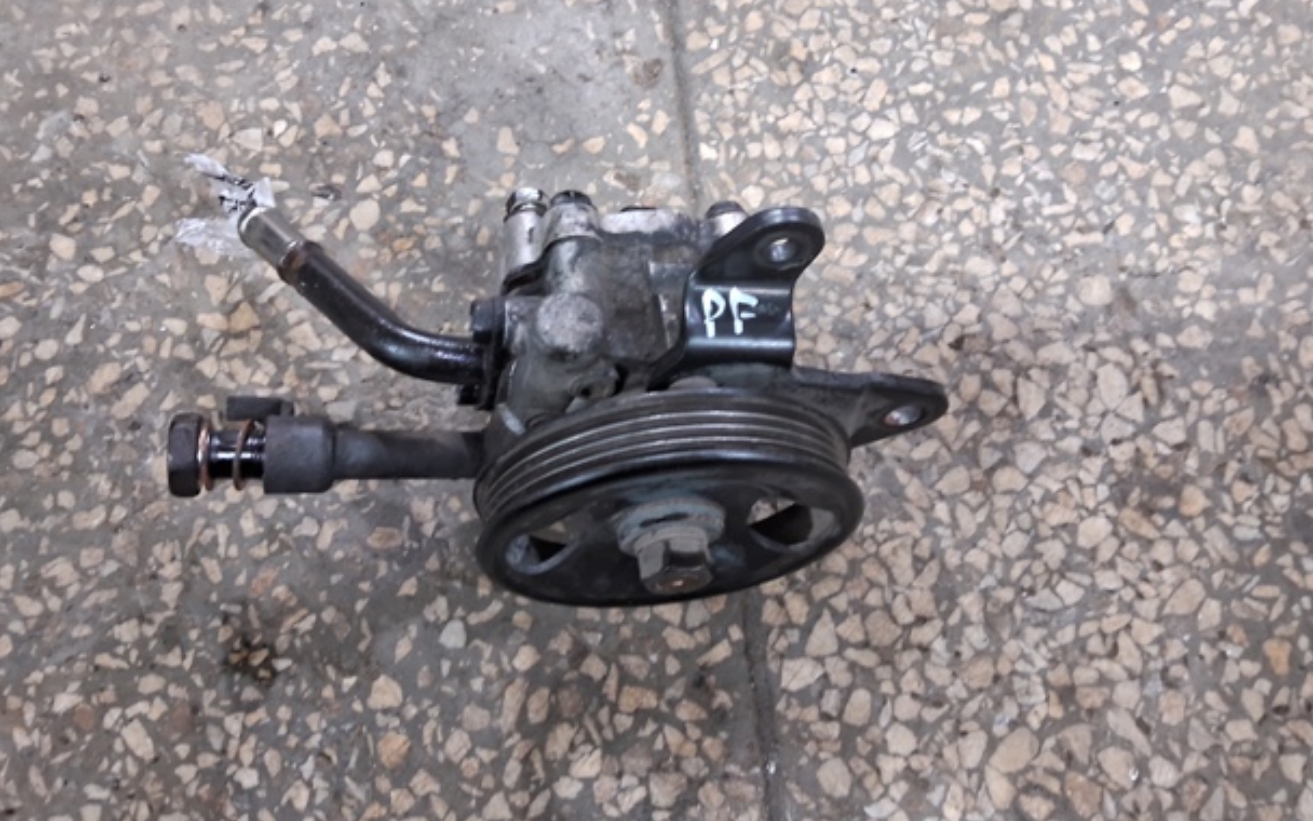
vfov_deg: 43.1
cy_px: 386
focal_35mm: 29
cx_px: 652
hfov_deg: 64.6
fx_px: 1038
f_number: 1.8
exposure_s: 1/25
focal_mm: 3.98
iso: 640
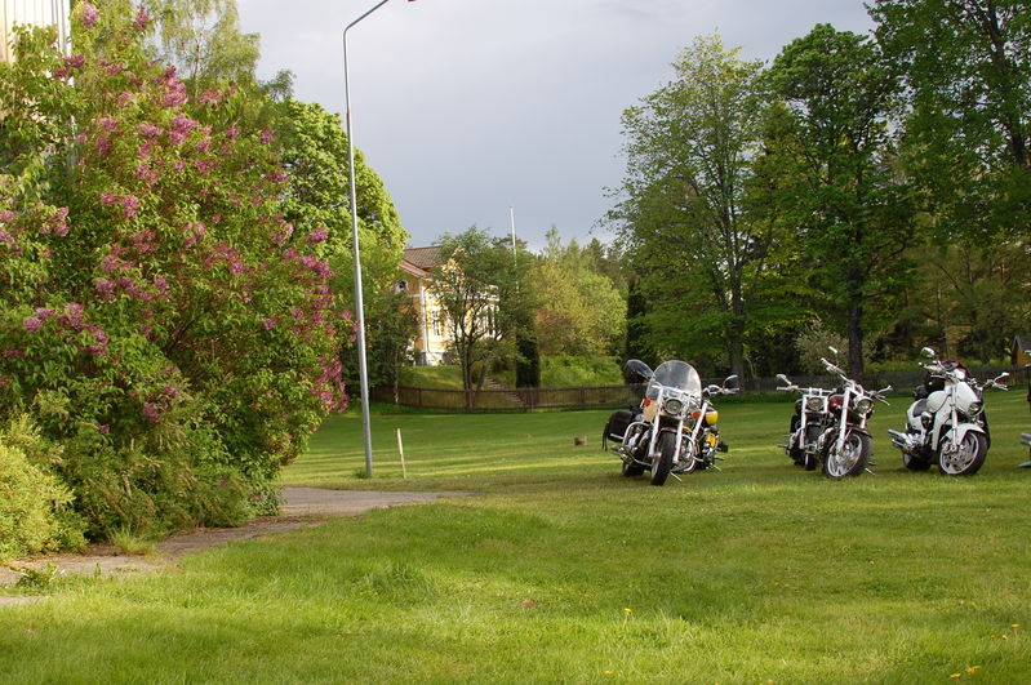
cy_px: 342
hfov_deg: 37.9
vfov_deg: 25.7
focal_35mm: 52
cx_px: 516
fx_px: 1502
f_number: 5.6
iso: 200
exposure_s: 1/125
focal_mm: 35
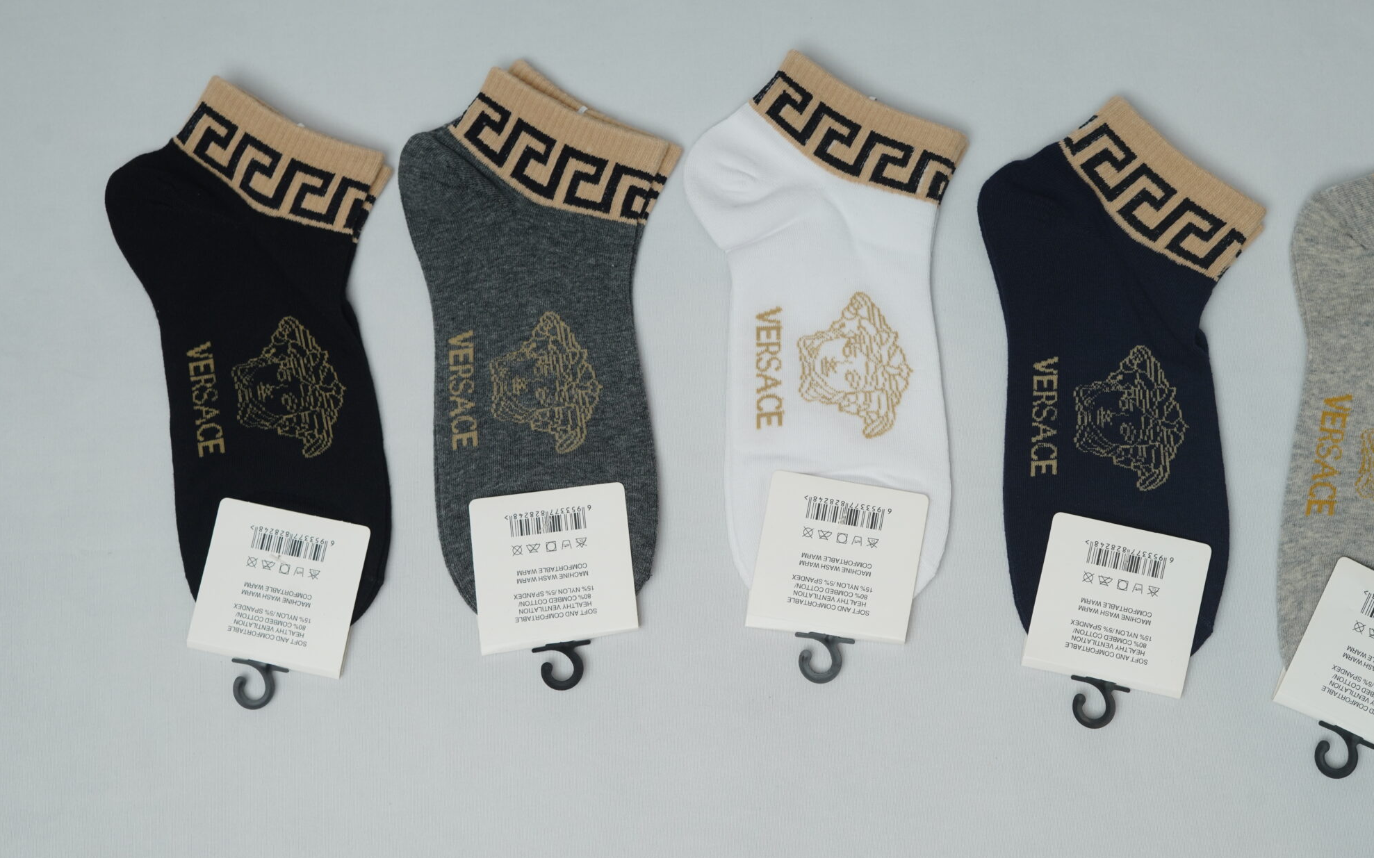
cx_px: 810
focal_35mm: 66
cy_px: 410
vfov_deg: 19.7
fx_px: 2471
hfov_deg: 31.0
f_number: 6.3
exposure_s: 1/200
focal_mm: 50
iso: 320
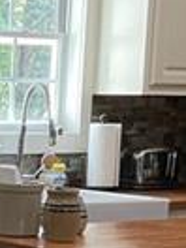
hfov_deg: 8.3
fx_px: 1211
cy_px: 263
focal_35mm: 169
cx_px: -212
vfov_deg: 11.5
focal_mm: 3
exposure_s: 1/60
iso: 100
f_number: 1.8
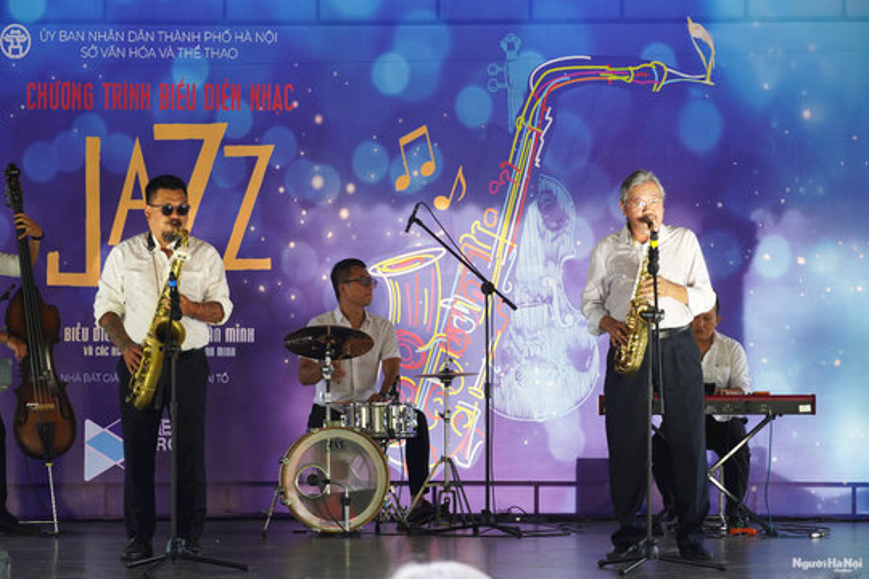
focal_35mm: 106
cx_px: 434
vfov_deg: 12.9
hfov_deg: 19.3
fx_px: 2559
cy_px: 290
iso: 200
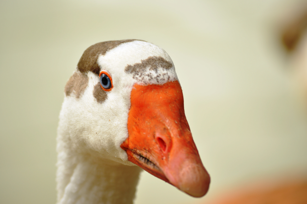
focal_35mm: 218
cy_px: 102
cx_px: 154
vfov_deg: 6.3
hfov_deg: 9.5
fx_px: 1853
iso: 100
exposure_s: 1/160
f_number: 5
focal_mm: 145
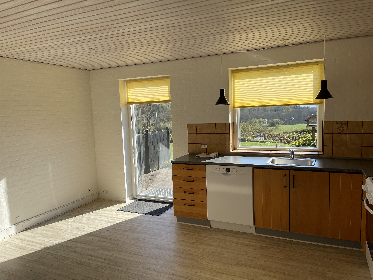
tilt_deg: -7.0
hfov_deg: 67.3
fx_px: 280
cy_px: 140
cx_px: 186
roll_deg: +2.1
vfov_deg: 53.1
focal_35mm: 26
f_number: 1.6
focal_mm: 5.1
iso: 32
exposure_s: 1/938
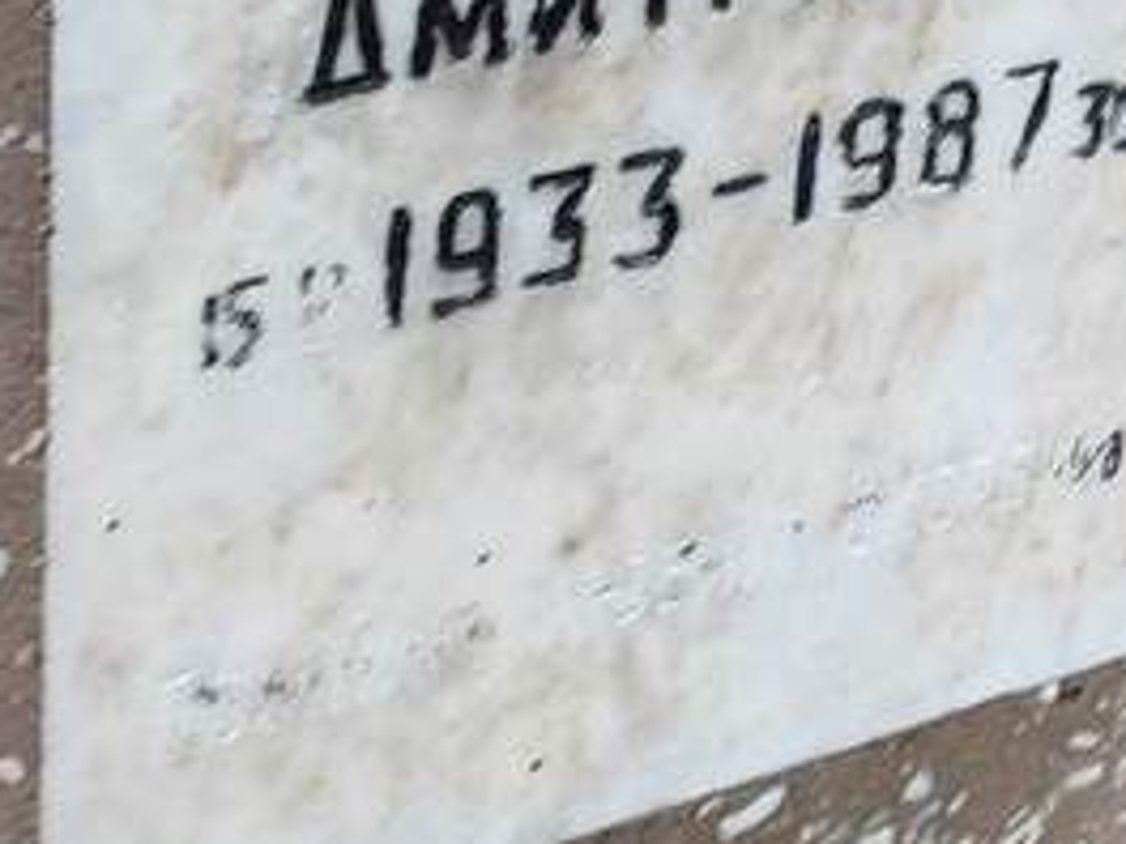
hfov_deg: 19.1
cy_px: -593
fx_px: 3285
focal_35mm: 101
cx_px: 985
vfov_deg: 13.4
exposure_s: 1/60
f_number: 1.75
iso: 145
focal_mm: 4.77
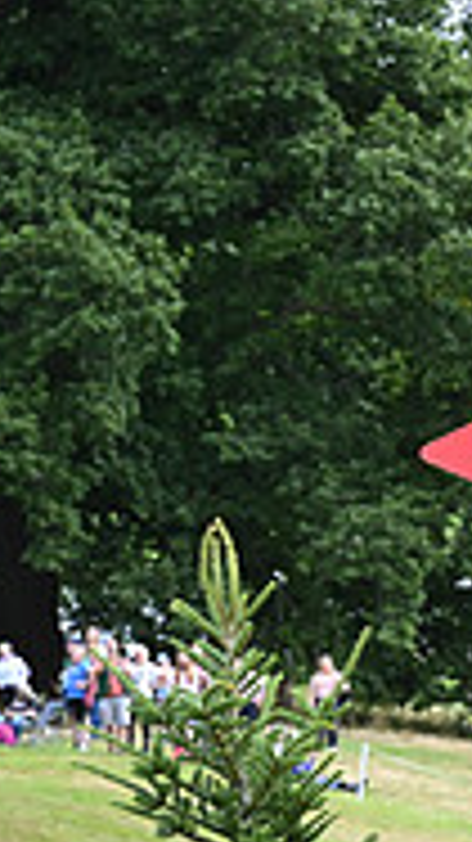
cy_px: 709
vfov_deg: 6.3
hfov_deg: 3.5
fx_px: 7620
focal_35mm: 342
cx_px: 1268
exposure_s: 1/1250
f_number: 9
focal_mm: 105
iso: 2800
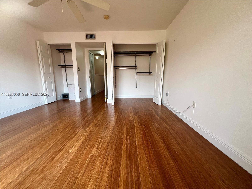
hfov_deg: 106.2
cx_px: 126
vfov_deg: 89.9
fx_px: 95
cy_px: 94
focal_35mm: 13
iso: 80
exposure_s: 1/99
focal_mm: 1.57
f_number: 1.8
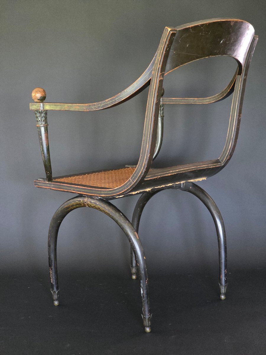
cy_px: 178
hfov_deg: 21.3
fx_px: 707
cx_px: 133
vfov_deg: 28.2
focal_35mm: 69
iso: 1600
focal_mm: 7.9
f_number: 2.4
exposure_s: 1/33.3
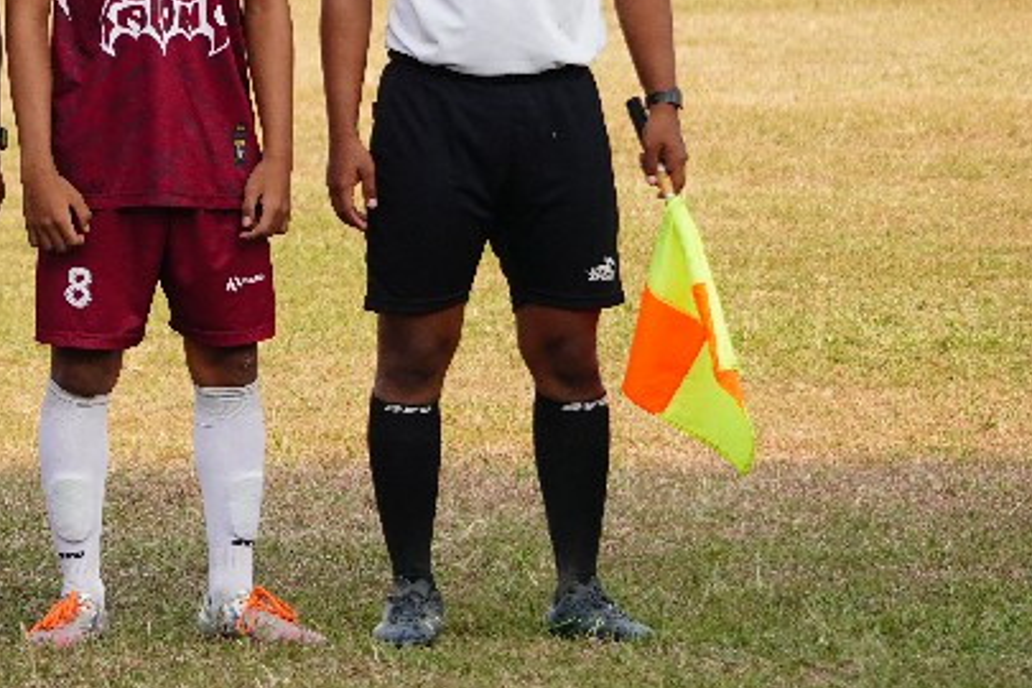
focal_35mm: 394
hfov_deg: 5.2
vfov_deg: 3.5
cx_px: -265
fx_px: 11294
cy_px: 135
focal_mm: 104
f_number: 6.3
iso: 320
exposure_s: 1/640
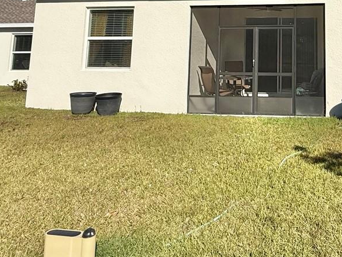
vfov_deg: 34.2
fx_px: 376
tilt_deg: +8.5
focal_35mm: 38
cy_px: -3
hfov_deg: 44.8
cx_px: 304
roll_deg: +0.2
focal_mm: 2.22
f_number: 2.2
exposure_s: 1/5155
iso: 64
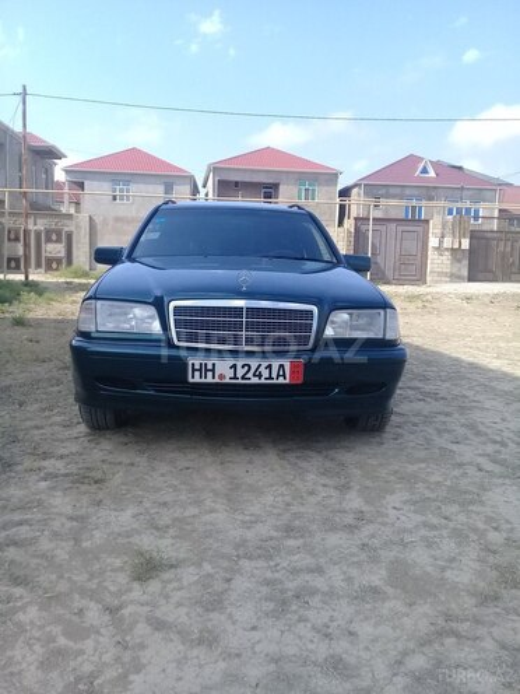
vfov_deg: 58.4
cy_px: 347
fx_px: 621
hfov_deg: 45.4
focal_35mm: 31
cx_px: 260
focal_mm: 3.3
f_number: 2.2
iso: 50
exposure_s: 1/649
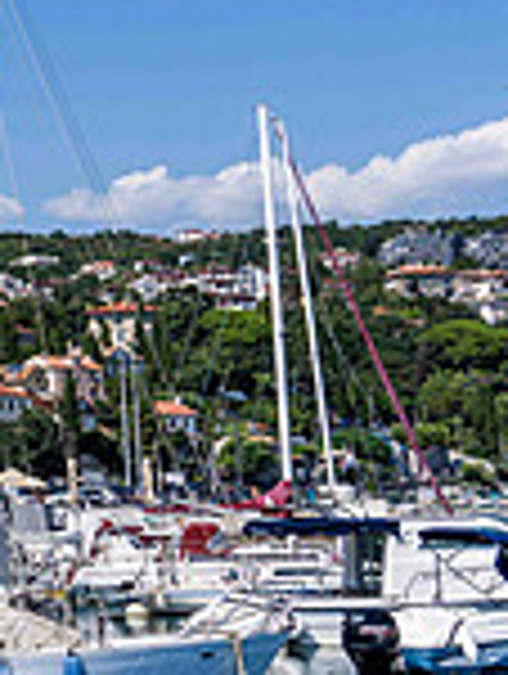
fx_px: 1737
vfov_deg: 22.0
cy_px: 304
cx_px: -746
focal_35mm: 89
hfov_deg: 12.6
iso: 100
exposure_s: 1/250
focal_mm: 24
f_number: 8
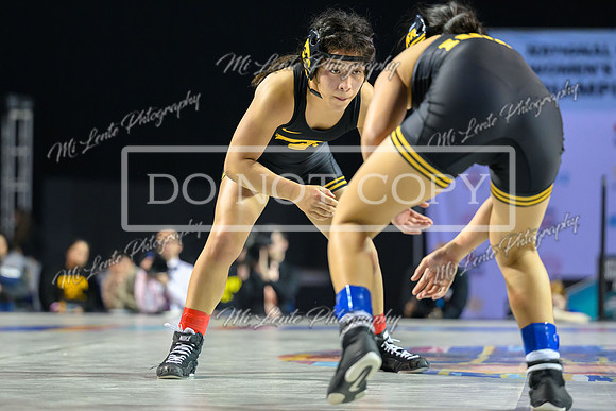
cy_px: 183
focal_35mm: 131
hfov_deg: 15.7
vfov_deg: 10.5
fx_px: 2238
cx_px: 253
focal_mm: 110
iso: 5000
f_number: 2.8
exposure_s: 1/800
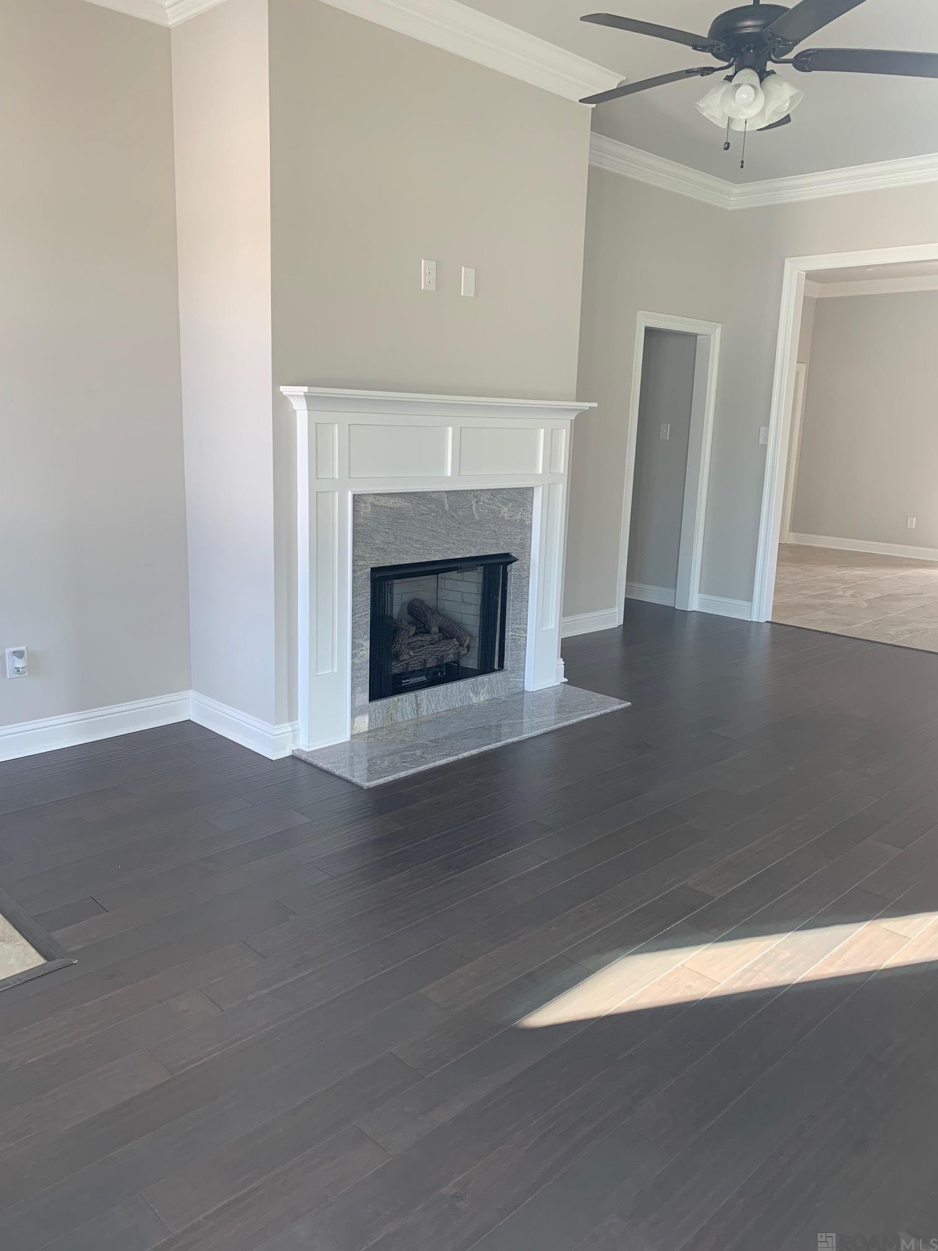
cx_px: 469
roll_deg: -2.4
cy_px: 626
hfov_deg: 53.1
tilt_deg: -11.8
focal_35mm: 26
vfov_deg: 67.3
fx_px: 939
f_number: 1.8
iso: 80
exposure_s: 1/121
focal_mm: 4.25
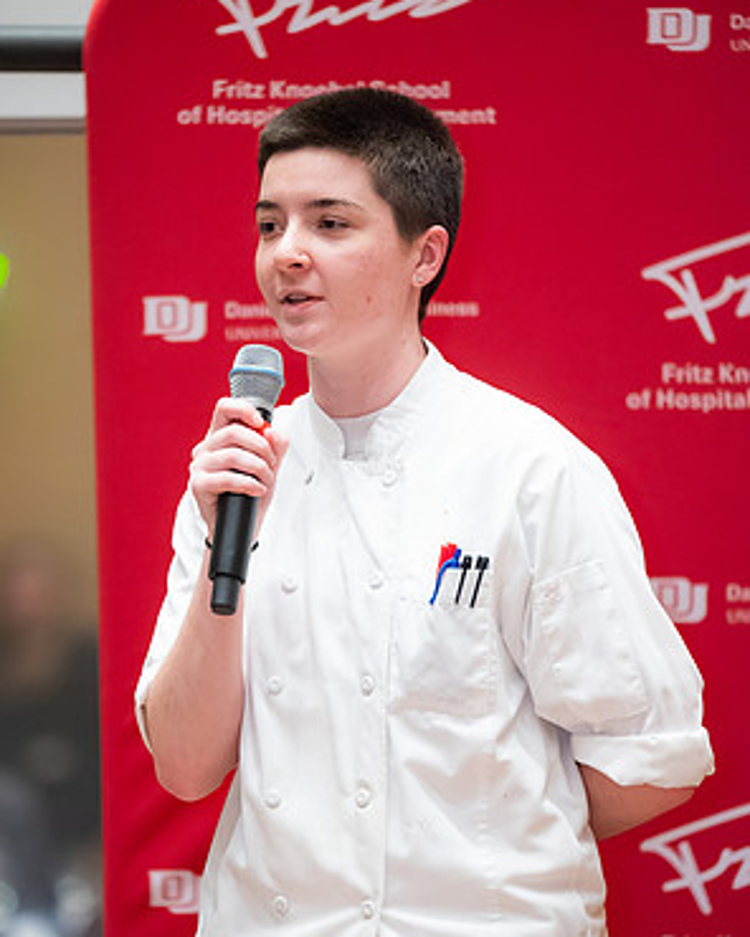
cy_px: 557
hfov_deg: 6.8
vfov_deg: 8.5
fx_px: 6326
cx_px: 374
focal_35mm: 228
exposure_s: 1/125
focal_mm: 200
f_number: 3.2
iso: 10000
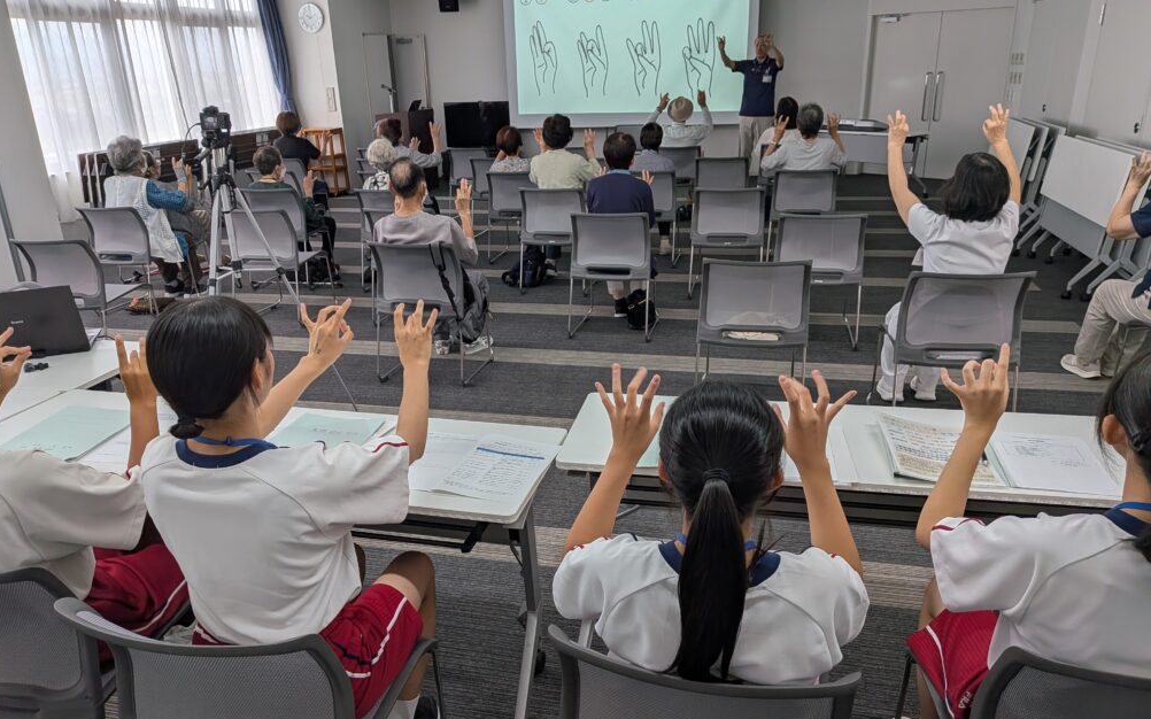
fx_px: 815
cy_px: 395
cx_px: 564
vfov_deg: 47.5
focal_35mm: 26
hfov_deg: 70.4
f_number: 1.7
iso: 34
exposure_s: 1/120
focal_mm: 4.53
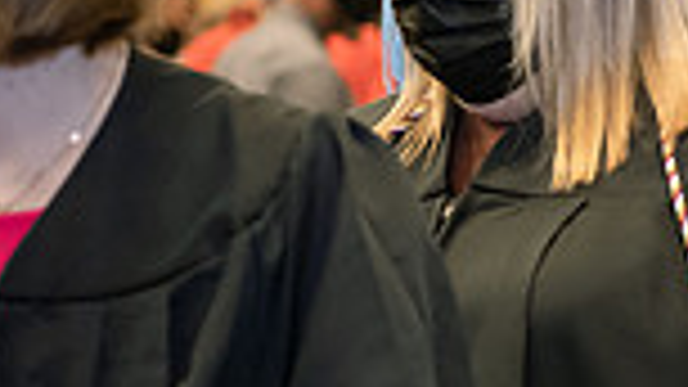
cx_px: 526
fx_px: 5071
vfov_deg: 4.4
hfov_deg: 7.8
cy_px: 227
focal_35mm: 278
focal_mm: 70
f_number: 3.5
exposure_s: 1/200
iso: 1600
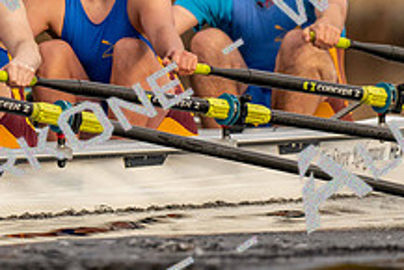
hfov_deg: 1.3
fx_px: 18034
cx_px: 138
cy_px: 57
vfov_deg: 0.9
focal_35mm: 1606
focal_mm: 600
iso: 1400
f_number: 4
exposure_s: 1/2500
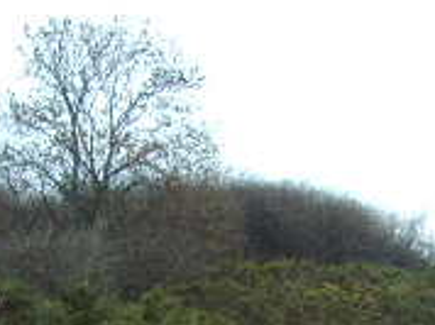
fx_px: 1581
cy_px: 445
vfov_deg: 11.4
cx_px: 557
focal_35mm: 126
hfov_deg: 15.0
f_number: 4.3
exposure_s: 1/200
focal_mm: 5.8
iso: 400
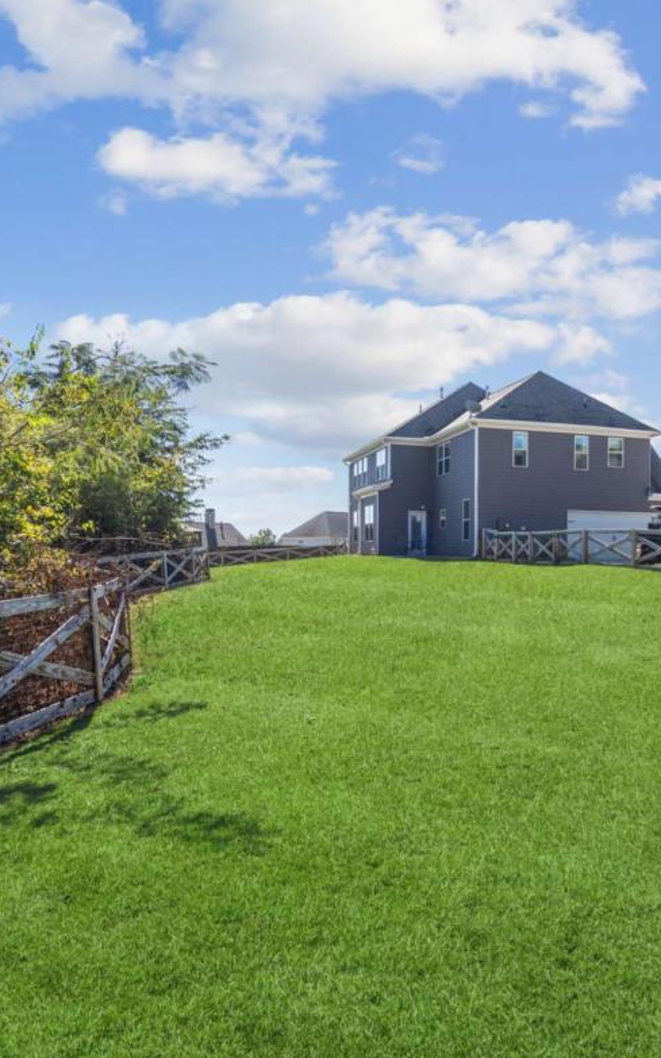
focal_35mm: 25
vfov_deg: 72.6
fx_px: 721
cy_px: 539
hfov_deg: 48.5
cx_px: 438
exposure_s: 1/250
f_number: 5.6
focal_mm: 16
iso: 100
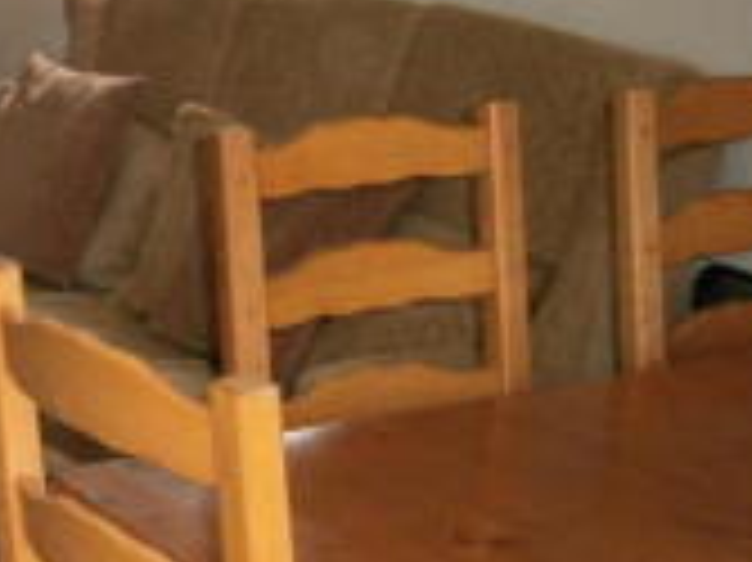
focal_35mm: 91
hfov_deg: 20.7
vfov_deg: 16.1
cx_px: -29
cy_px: 83
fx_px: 1975
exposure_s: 1/30
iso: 200
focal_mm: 4.7
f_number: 2.8
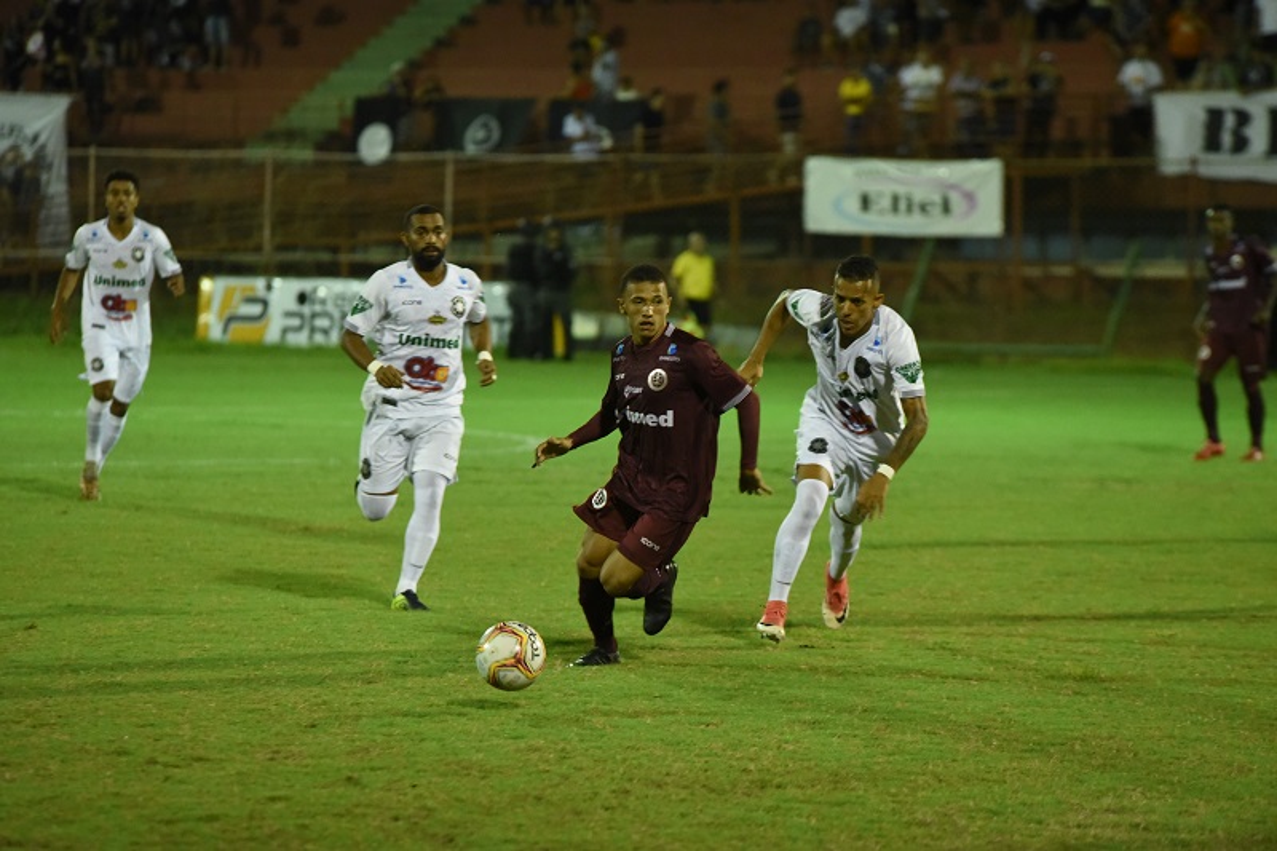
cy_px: 426
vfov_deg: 6.9
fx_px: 7093
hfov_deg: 10.3
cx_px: 638
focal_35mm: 200
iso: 8000
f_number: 4
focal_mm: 200
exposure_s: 1/400
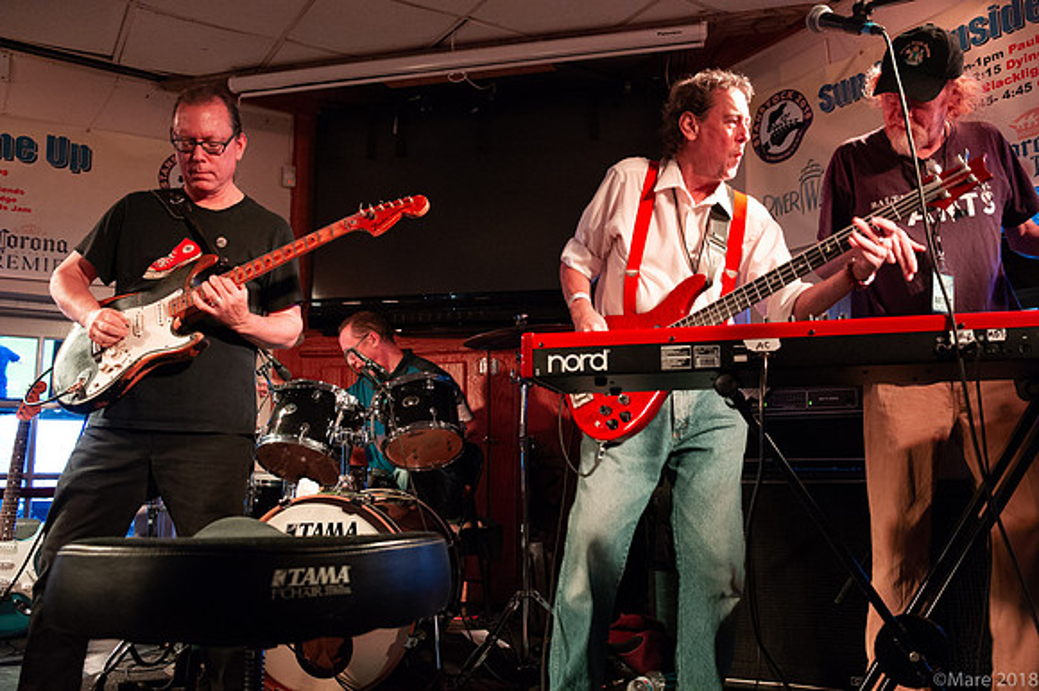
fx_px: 894
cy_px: 346
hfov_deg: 60.3
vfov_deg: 42.3
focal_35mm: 31
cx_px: 520
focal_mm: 31
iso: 6400
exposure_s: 1/40
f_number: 6.3
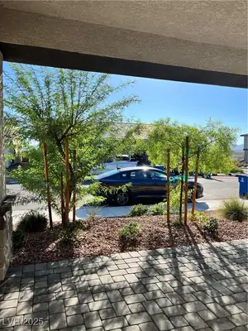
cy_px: 166
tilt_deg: -2.5
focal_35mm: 26
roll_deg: -0.9
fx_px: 248
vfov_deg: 67.3
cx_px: 124
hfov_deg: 53.1
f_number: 1.5
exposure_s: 1/2252
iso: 50
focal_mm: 5.7
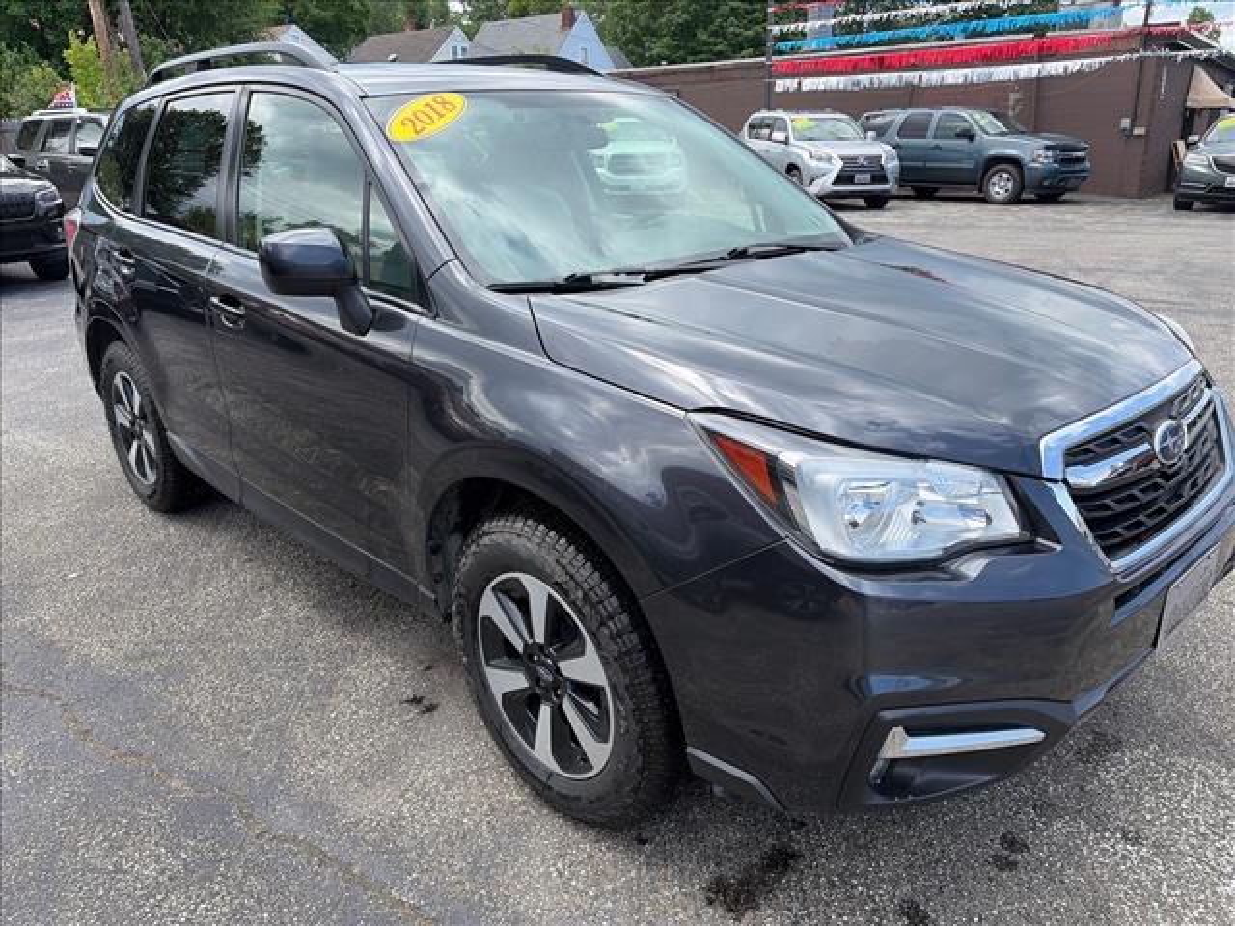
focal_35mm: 26
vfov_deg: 53.1
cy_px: 463
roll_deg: +1.4
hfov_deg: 67.3
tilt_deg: -17.8
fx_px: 928
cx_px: 618
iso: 50
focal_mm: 5.96
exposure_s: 1/1048
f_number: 1.6
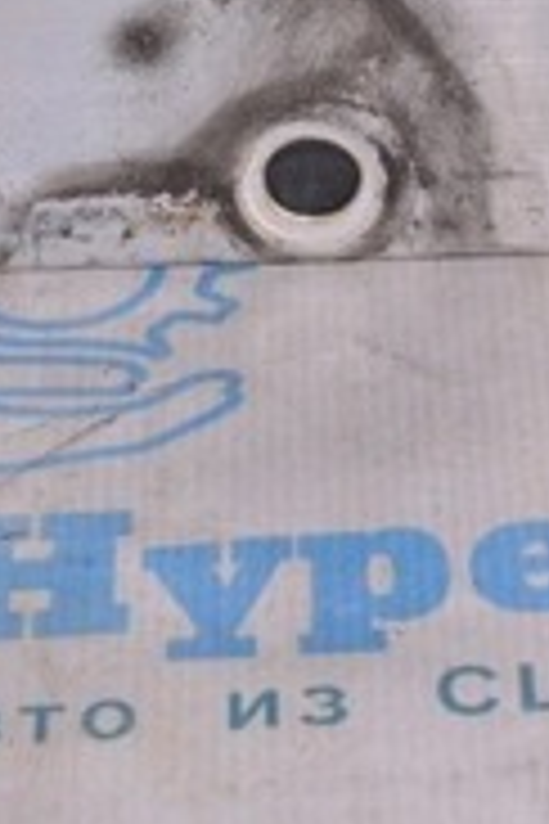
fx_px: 4203
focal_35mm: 184
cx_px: 693
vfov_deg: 11.1
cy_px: -43
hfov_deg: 7.4
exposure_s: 1/125
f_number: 8
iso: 1600
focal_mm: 35
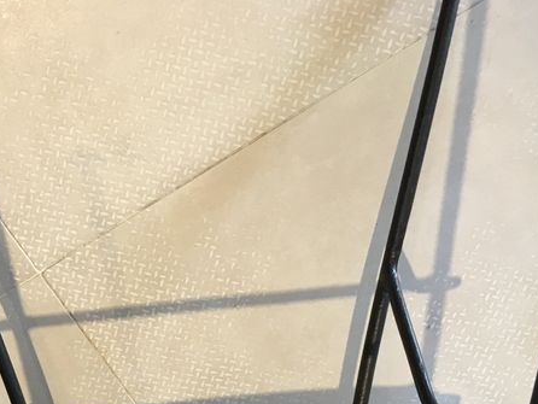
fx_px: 1011
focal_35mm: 65
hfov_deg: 28.6
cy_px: 443
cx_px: 54
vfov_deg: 21.5
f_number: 2.2
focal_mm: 4.15
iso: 100
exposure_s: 1/33
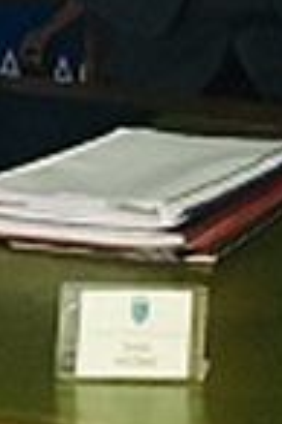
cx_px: 552
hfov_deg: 6.3
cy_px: -542
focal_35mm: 212
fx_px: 2497
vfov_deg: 8.9
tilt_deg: -2.6
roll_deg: +0.3
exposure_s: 1/20
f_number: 2.2
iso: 200
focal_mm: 4.15
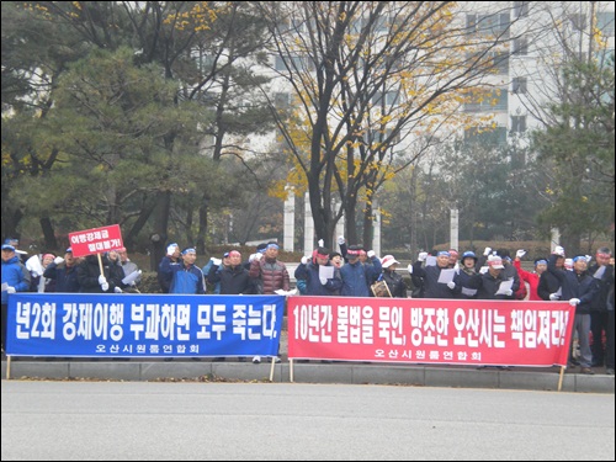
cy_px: 231
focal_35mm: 96
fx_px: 1708
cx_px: 308
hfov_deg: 20.4
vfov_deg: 15.4
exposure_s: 1/127
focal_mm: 17.3
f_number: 5.7
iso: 127
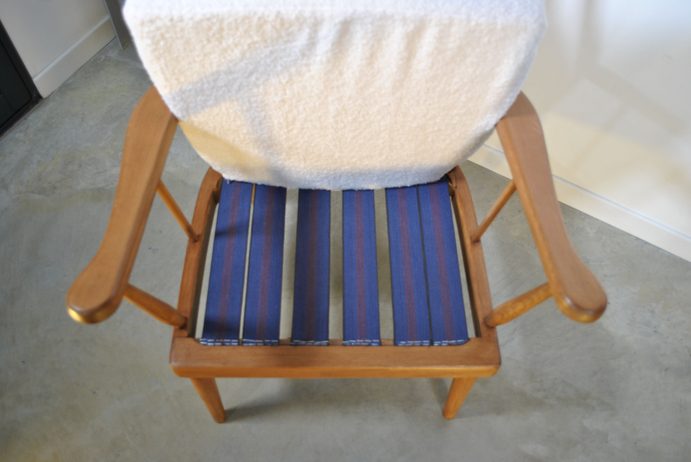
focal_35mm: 30
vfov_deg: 43.7
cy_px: 231
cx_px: 346
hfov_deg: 61.9
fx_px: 577
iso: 200
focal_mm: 20
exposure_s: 1/40
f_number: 3.8
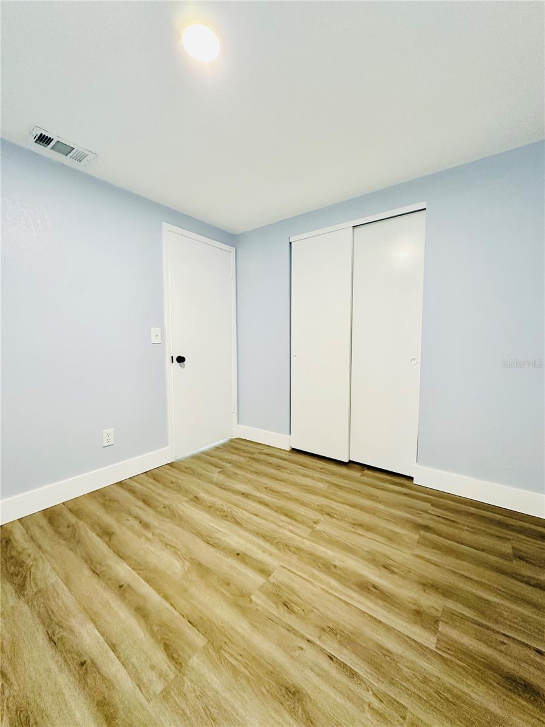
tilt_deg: -3.9
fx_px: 294
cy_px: 364
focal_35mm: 14
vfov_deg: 102.1
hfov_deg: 85.7
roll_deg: -0.8
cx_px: 272
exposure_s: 1/60
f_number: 2.2
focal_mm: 2.22
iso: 200
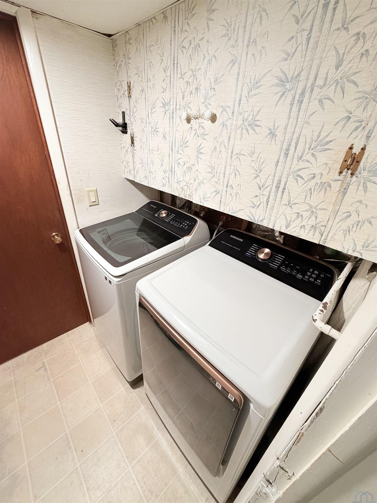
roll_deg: -3.7
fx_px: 203
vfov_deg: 102.1
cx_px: 188
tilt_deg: -28.9
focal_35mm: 14
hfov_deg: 85.7
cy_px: 252
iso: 200
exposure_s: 1/60
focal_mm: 2.22
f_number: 2.2
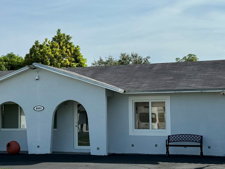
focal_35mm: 78
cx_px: 48
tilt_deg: +3.0
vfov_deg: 18.9
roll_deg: +0.5
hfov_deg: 24.6
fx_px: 507
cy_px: 93
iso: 80
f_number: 1.78
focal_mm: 6.76
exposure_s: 1/7143
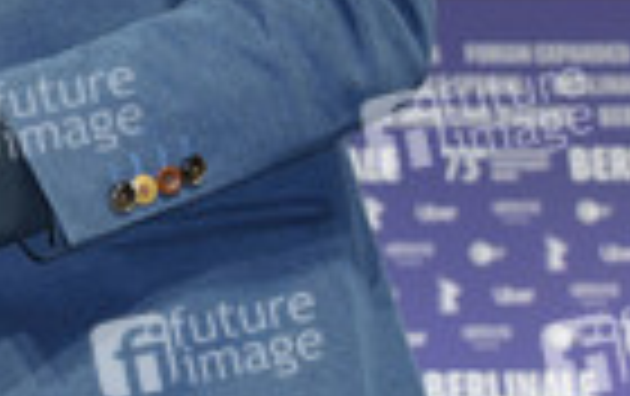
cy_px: -216
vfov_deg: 8.2
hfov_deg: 12.5
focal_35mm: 157
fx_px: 2700
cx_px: -362
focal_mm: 48
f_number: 5.6
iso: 2000
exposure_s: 1/100
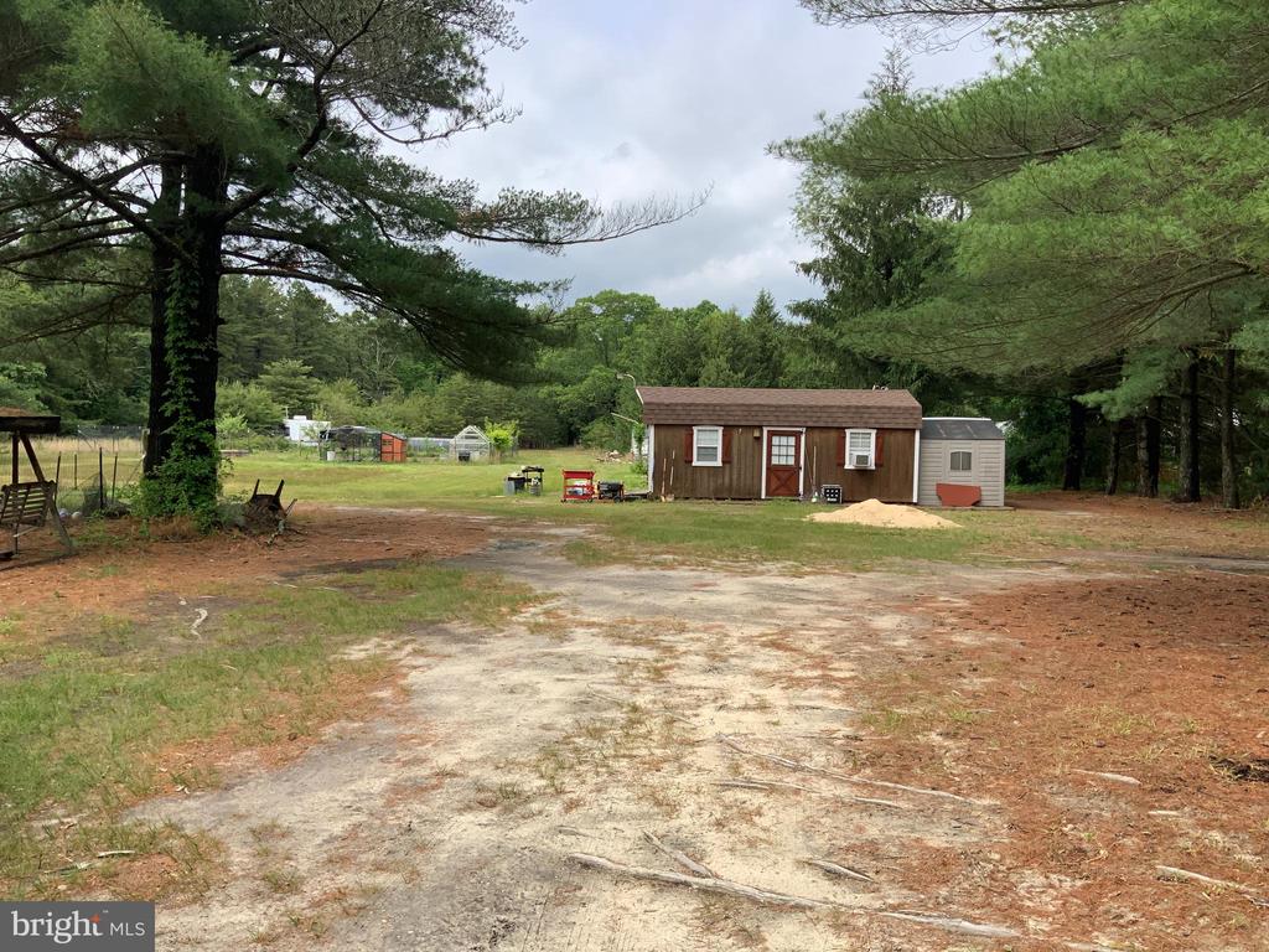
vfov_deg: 48.2
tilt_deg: -1.0
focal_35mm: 29
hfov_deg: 61.7
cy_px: 476
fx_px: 1063
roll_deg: -0.8
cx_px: 634
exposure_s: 1/1168
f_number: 1.8
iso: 16
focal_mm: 3
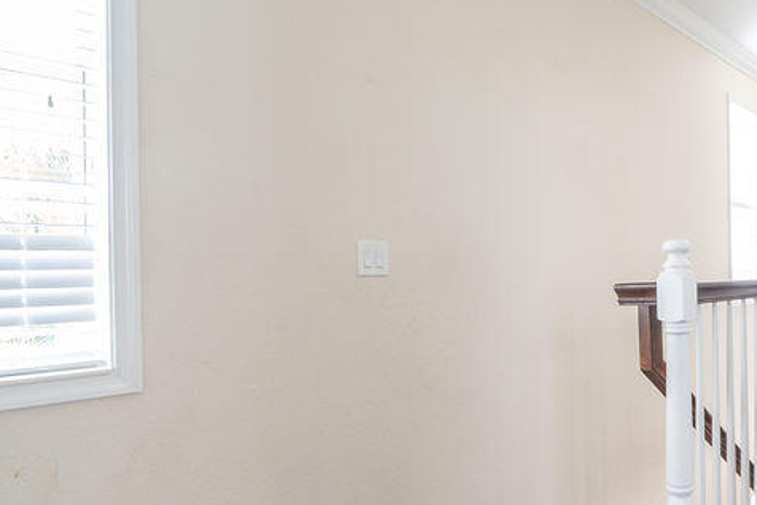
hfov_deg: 60.1
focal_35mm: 28
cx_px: 609
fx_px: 589
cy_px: 267
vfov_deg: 46.4
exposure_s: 1/13
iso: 640
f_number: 8
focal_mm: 13
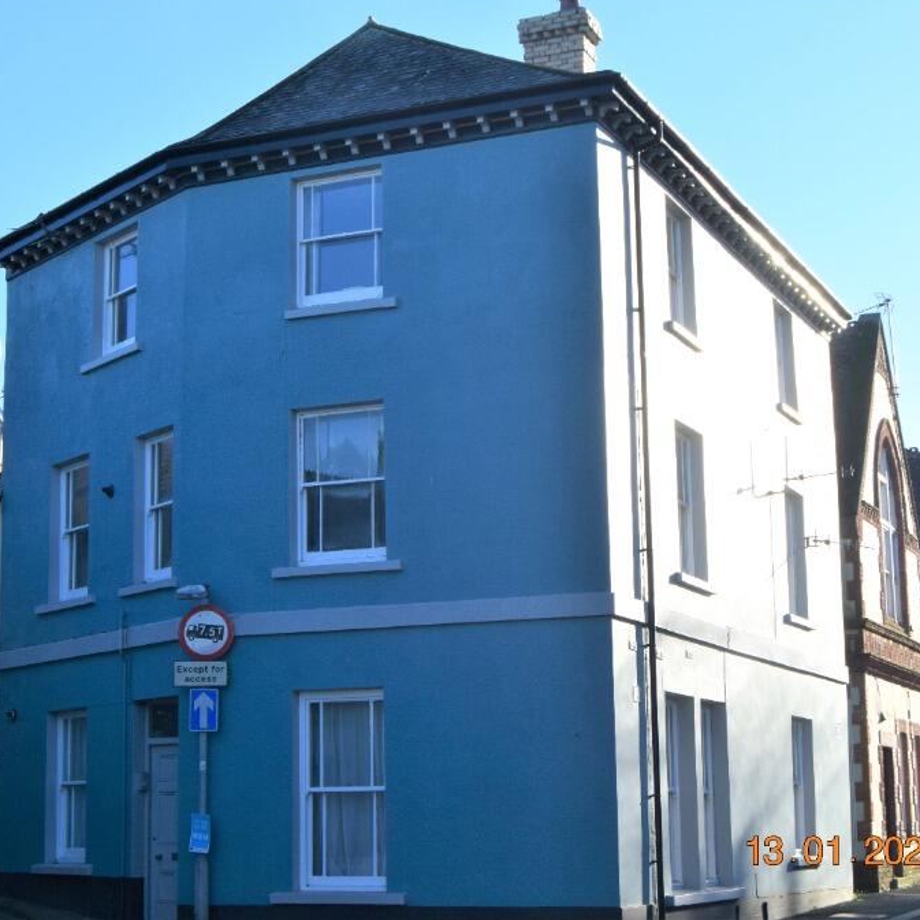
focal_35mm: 66
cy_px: 455
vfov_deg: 26.1
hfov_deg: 26.1
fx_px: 1985
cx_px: 376
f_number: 11
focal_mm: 34
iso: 400
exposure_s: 1/400
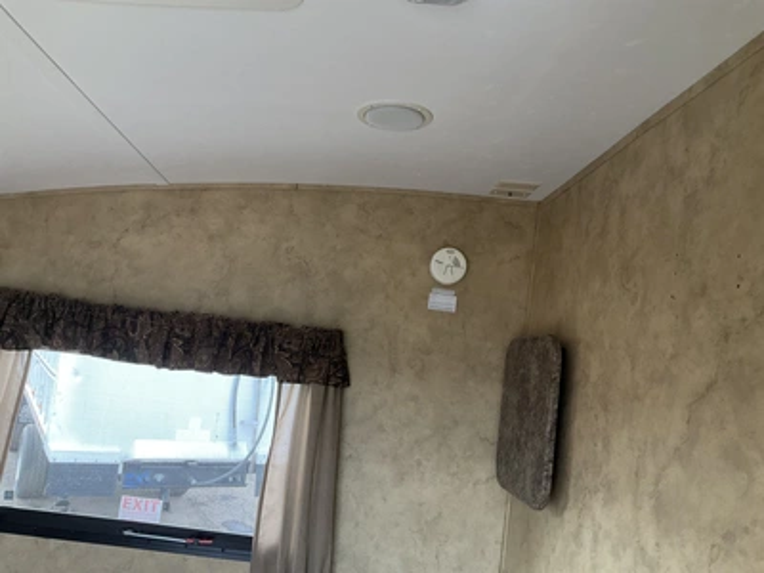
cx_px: 382
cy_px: 286
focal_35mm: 29
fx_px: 640
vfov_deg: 48.2
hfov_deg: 61.7
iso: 125
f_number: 1.8
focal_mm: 3
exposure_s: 1/60
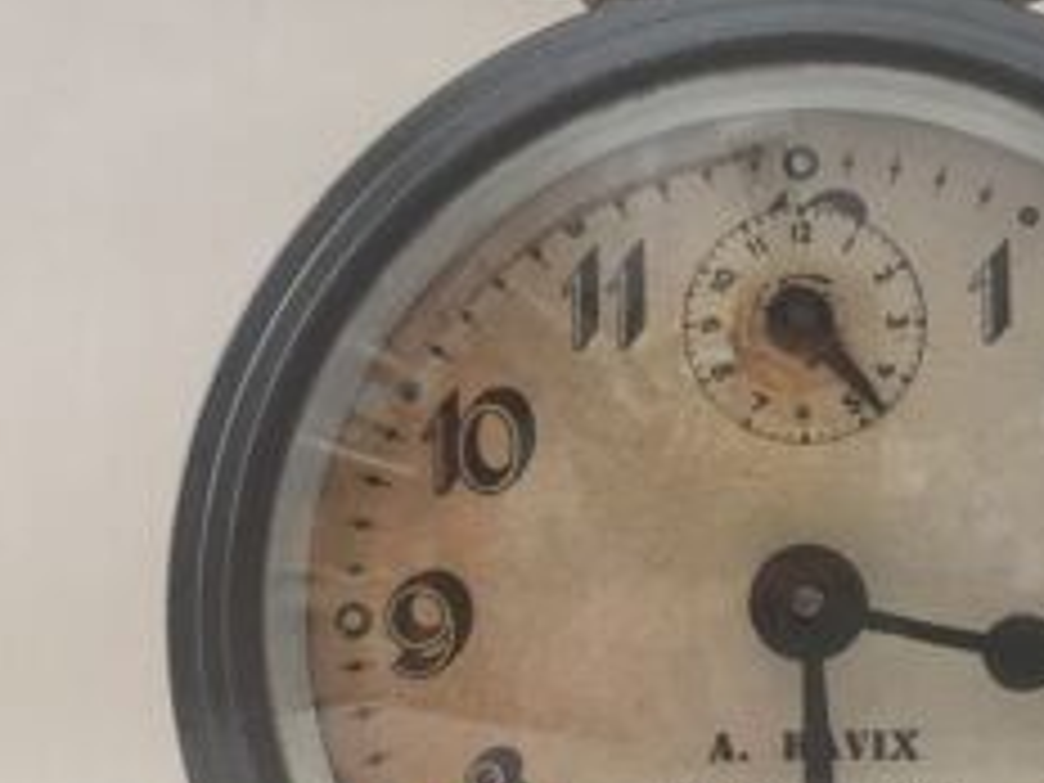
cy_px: 580
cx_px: 716
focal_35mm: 60
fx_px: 1810
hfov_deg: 31.9
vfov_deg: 24.2
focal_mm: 4.15
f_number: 2.2
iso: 80
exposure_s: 1/33
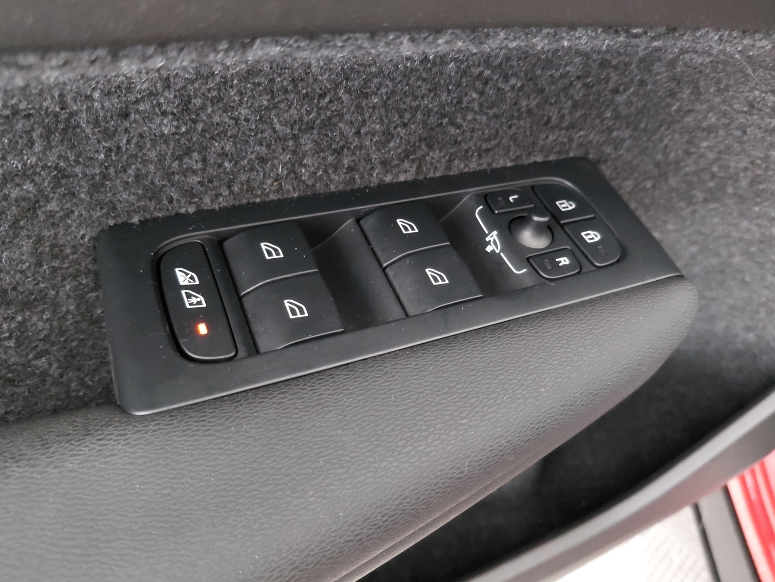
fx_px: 560
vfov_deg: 54.9
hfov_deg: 69.4
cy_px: 291
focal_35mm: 25
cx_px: 388
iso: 1250
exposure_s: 1/14.3
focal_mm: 4.69
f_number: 1.8
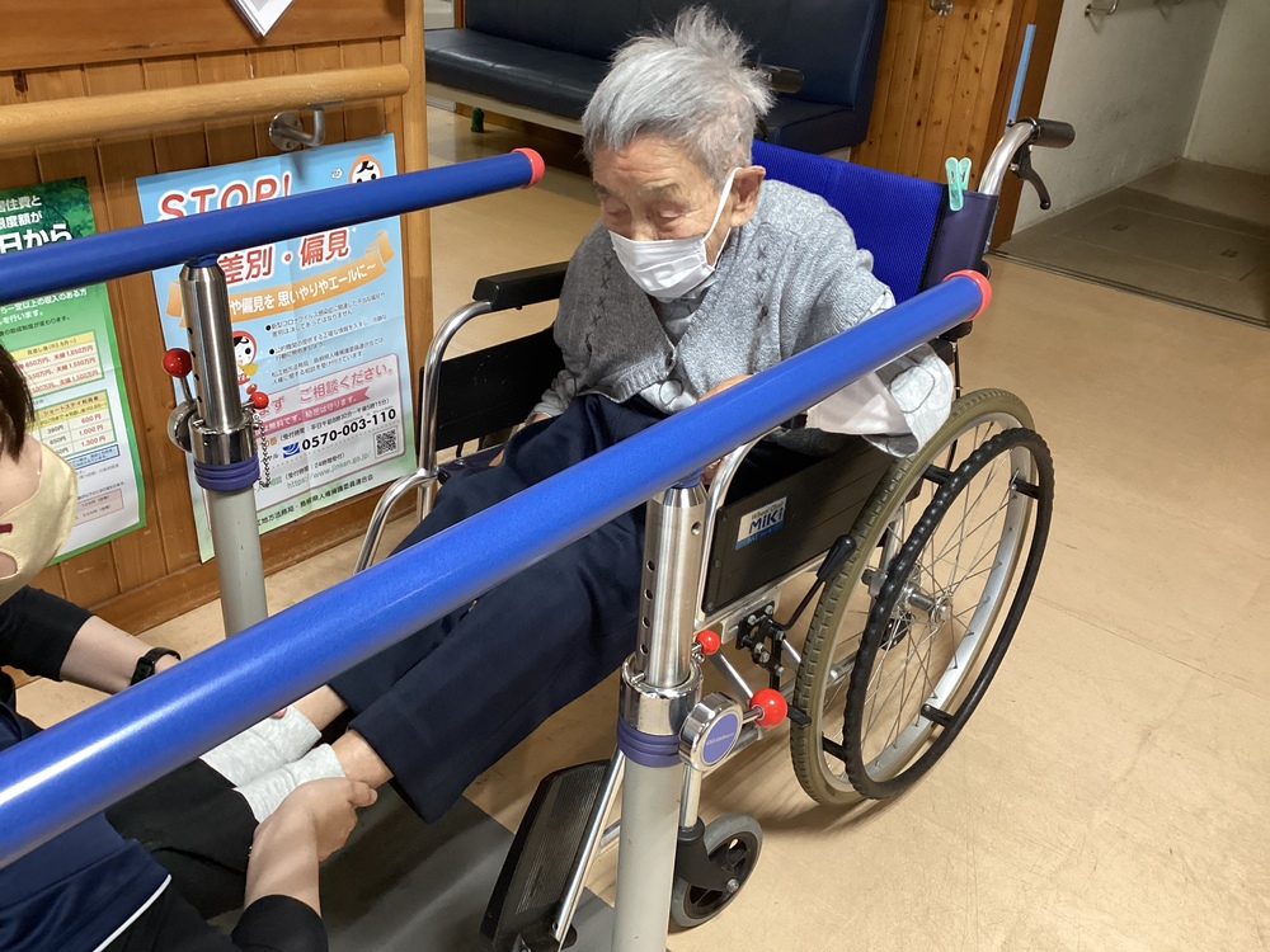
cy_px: 476
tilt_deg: -28.4
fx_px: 1137
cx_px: 635
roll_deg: -4.6
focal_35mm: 31
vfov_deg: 45.4
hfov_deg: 58.4
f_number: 2.4
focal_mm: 3.3
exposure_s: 1/60
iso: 250
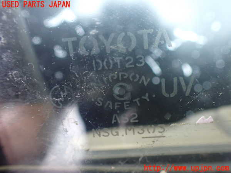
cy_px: 86
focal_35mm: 30
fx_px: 200
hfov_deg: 60.0
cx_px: 116
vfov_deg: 46.8
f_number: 2.3
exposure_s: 1/30
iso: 800
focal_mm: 5.4
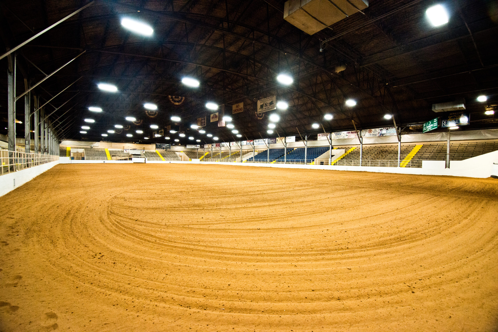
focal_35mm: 16
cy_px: 166
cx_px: 249
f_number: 6.3
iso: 3200
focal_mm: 16
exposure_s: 1/100
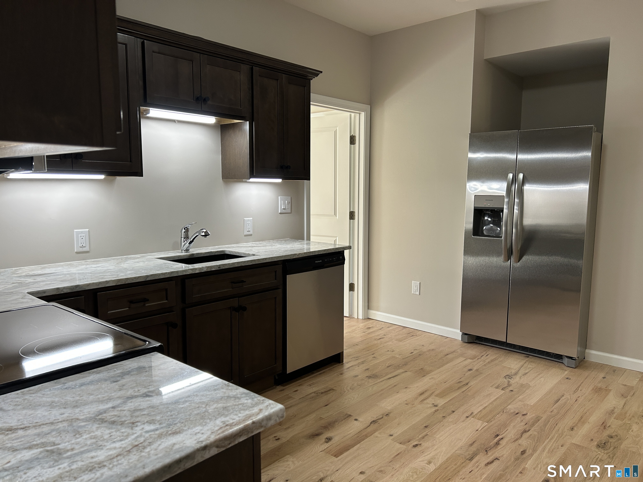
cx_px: 322
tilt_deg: -6.3
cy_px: 241
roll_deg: +0.1
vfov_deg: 53.1
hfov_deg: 67.3
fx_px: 483
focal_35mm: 26
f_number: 1.5
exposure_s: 1/120
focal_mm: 5.7
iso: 100
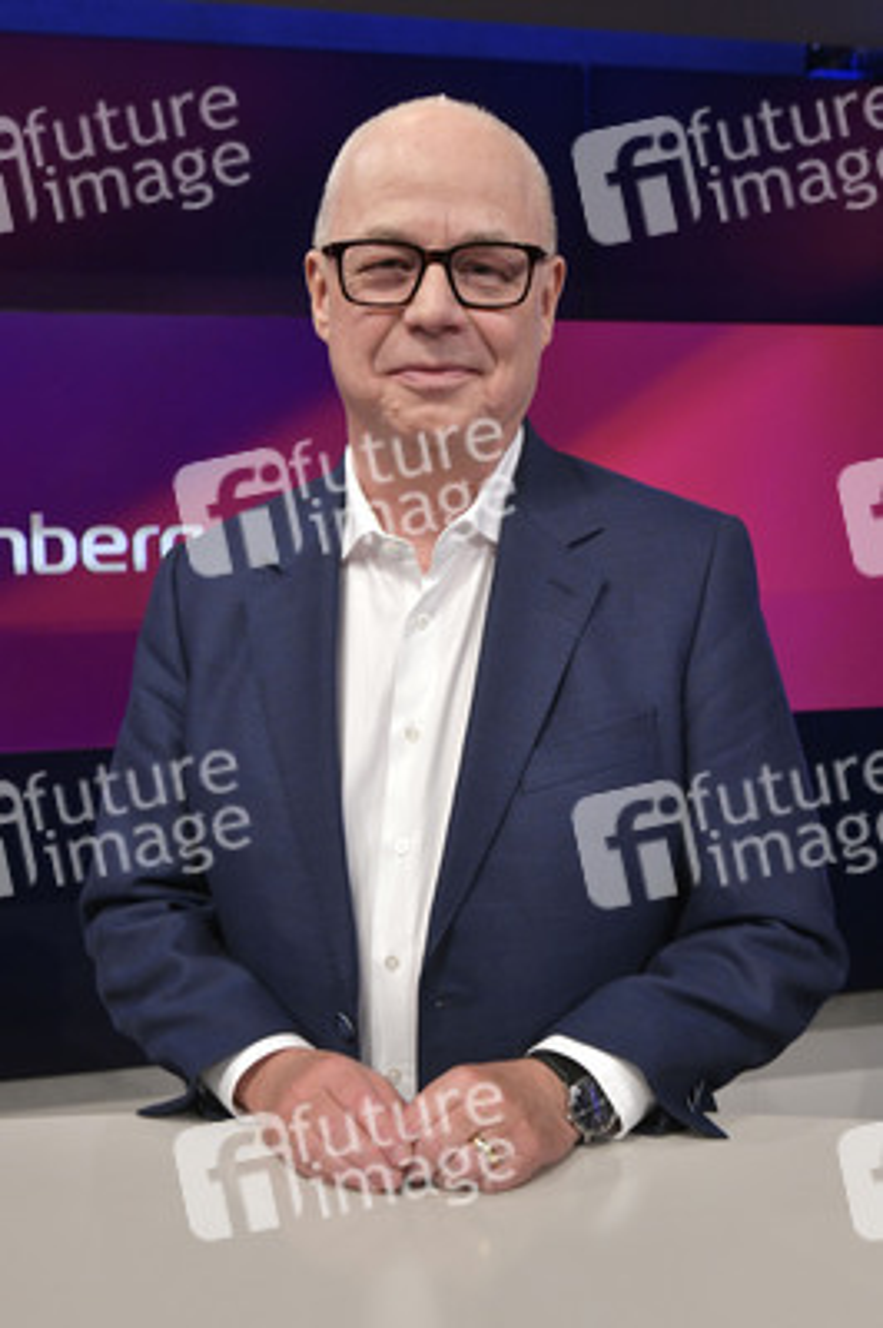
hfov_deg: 38.8
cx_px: 442
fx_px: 1253
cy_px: 664
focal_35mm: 34
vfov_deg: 55.8
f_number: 6.3
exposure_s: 1/200
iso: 2500
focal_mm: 34
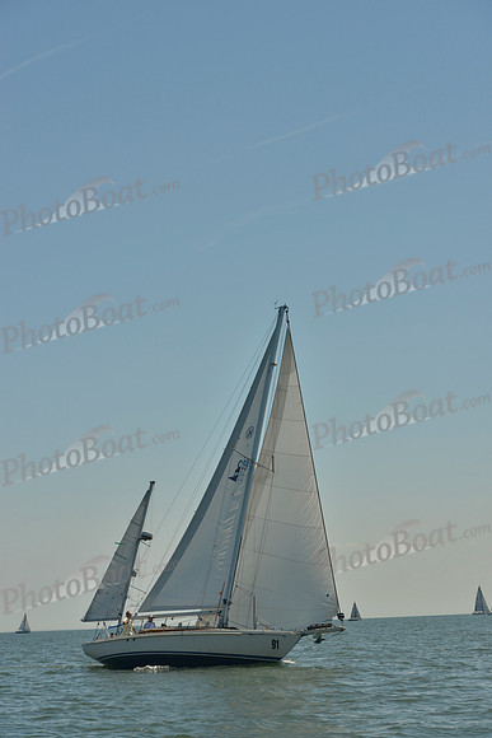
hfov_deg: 19.5
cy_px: 369
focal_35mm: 70
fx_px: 1434
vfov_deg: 28.8
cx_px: 246
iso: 200
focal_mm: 70
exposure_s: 1/640
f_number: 9
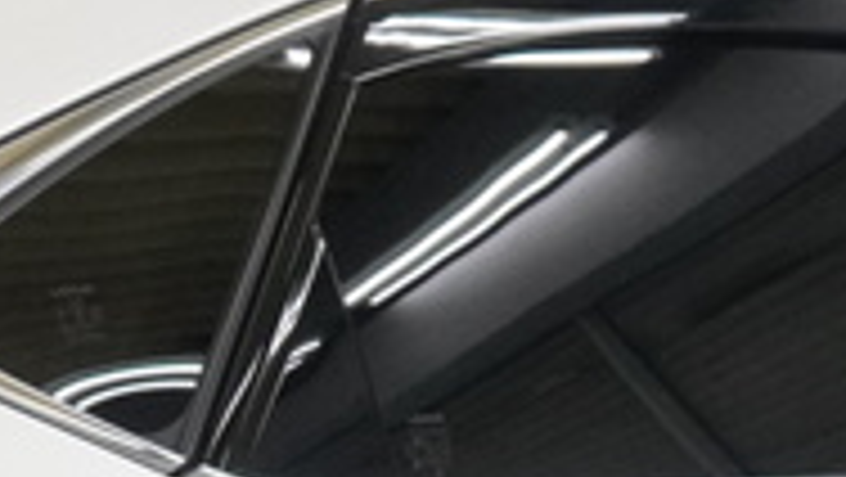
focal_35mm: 128
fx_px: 2873
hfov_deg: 16.3
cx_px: -63
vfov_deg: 8.7
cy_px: 1138
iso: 3200
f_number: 5.6
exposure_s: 1/250
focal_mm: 16
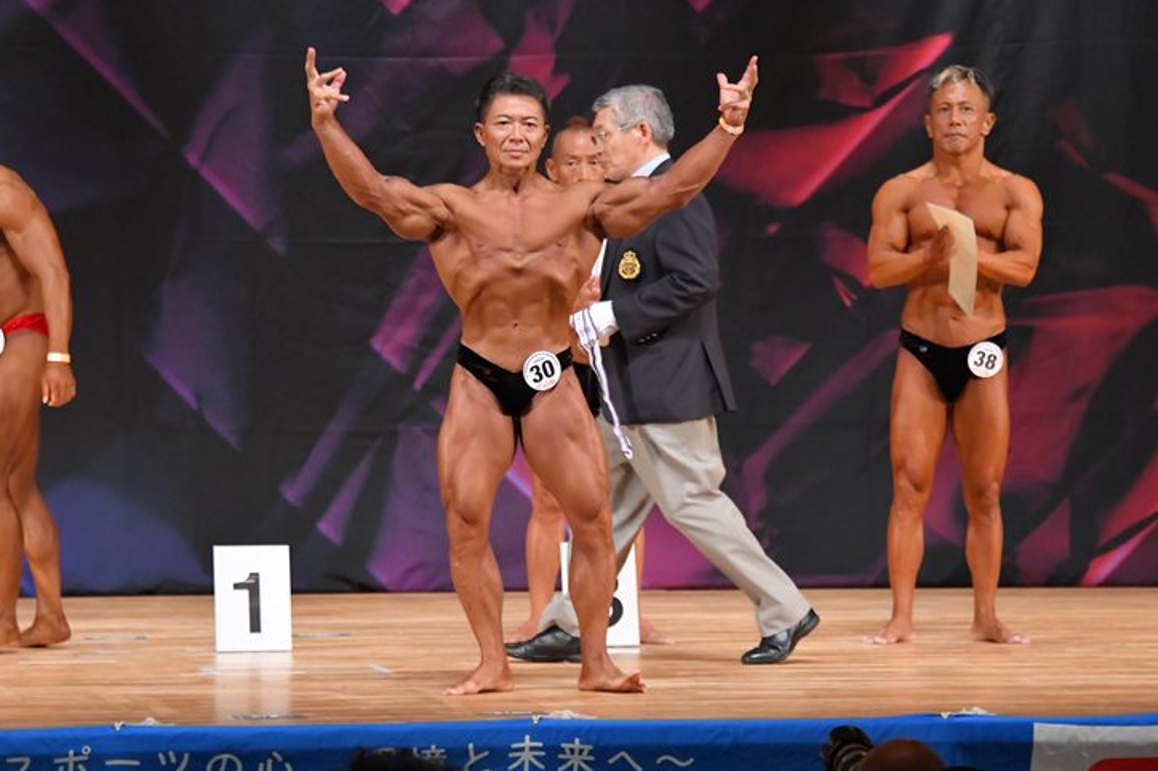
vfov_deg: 5.3
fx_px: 8263
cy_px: 365
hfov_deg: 8.0
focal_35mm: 257
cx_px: 585
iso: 5600
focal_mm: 160
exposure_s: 1/400
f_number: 5.6
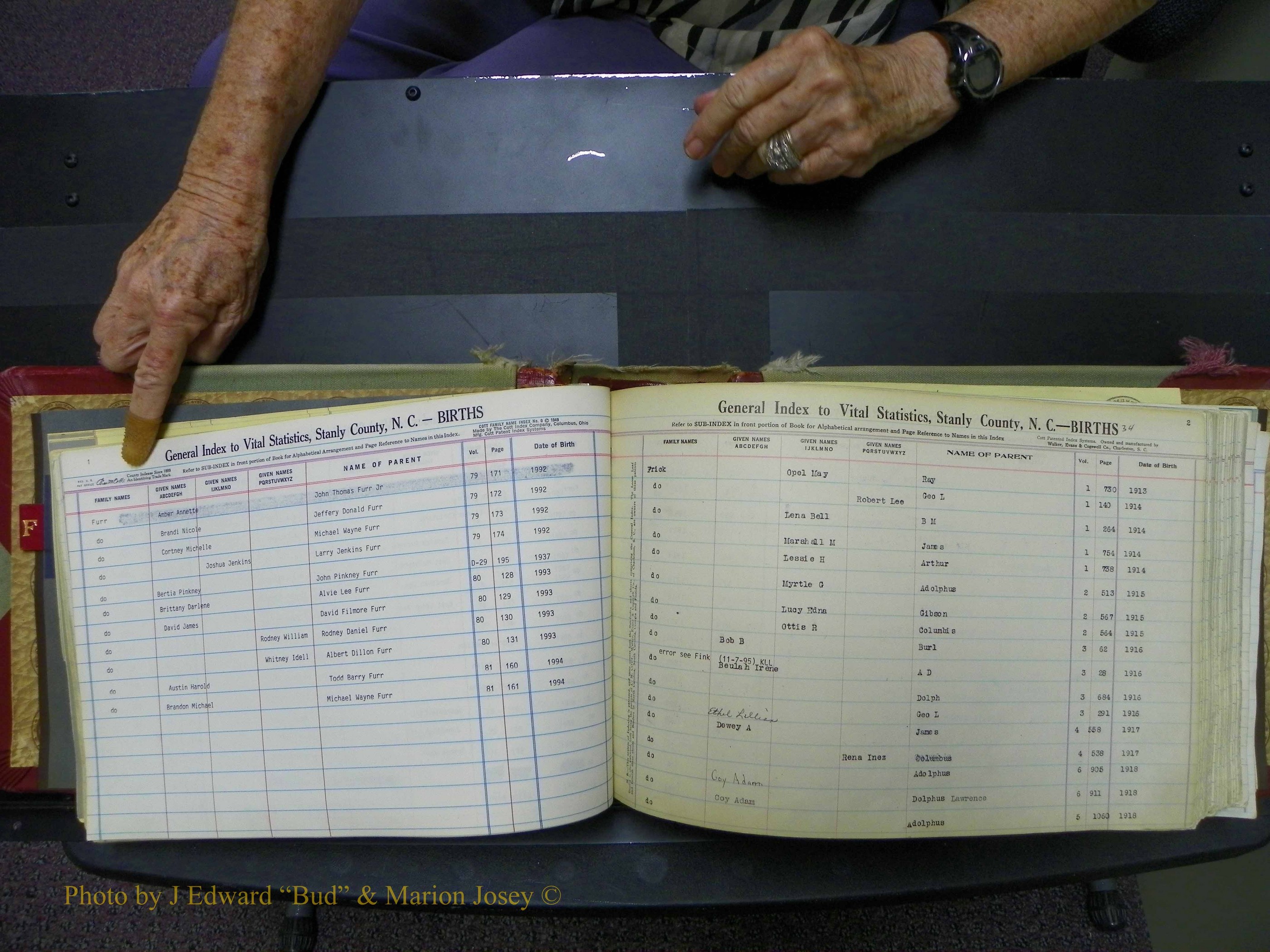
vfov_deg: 53.1
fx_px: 954
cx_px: 635
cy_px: 476
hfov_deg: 67.3
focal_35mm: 26
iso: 100
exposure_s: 1/30
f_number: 2.8
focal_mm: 4.6
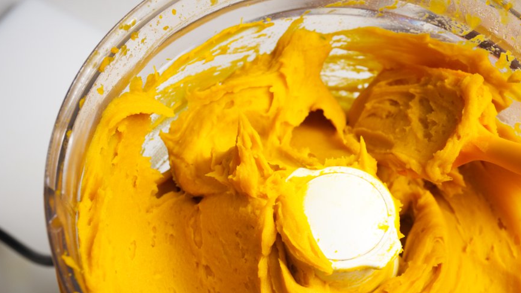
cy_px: 210
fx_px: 857
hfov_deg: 33.6
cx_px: 336
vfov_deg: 19.3
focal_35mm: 62
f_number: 8
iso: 800
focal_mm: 43
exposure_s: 1/800
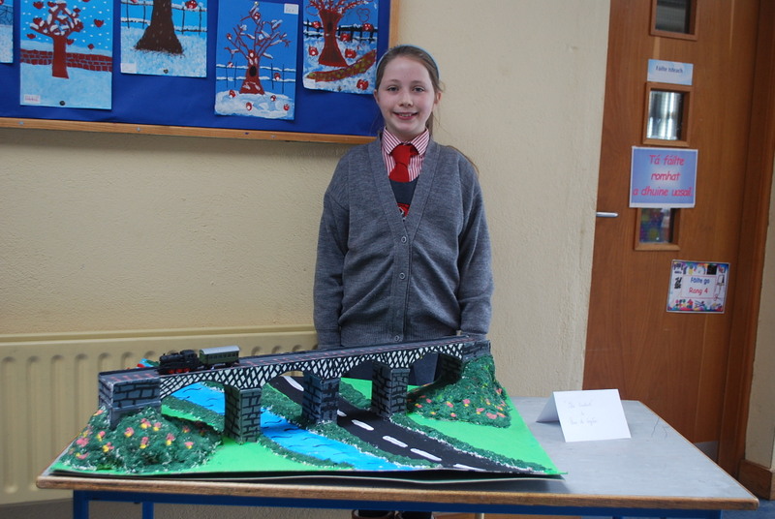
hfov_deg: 49.5
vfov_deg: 34.3
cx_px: 388
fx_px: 841
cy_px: 260
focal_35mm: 39
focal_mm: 26
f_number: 4.2
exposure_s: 1/15
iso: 400
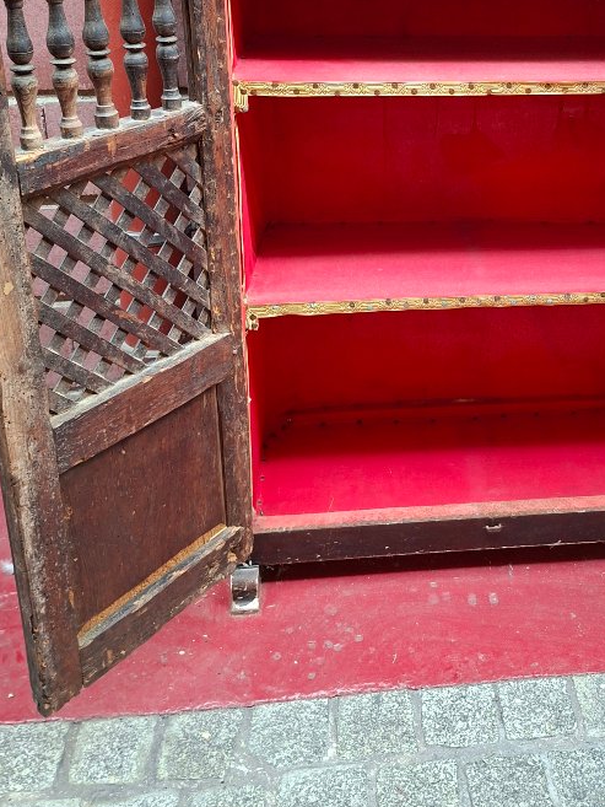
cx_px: 464
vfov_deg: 43.1
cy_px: 182
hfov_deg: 33.6
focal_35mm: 42
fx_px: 978
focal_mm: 5.54
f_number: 1.8
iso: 250
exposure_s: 1/50
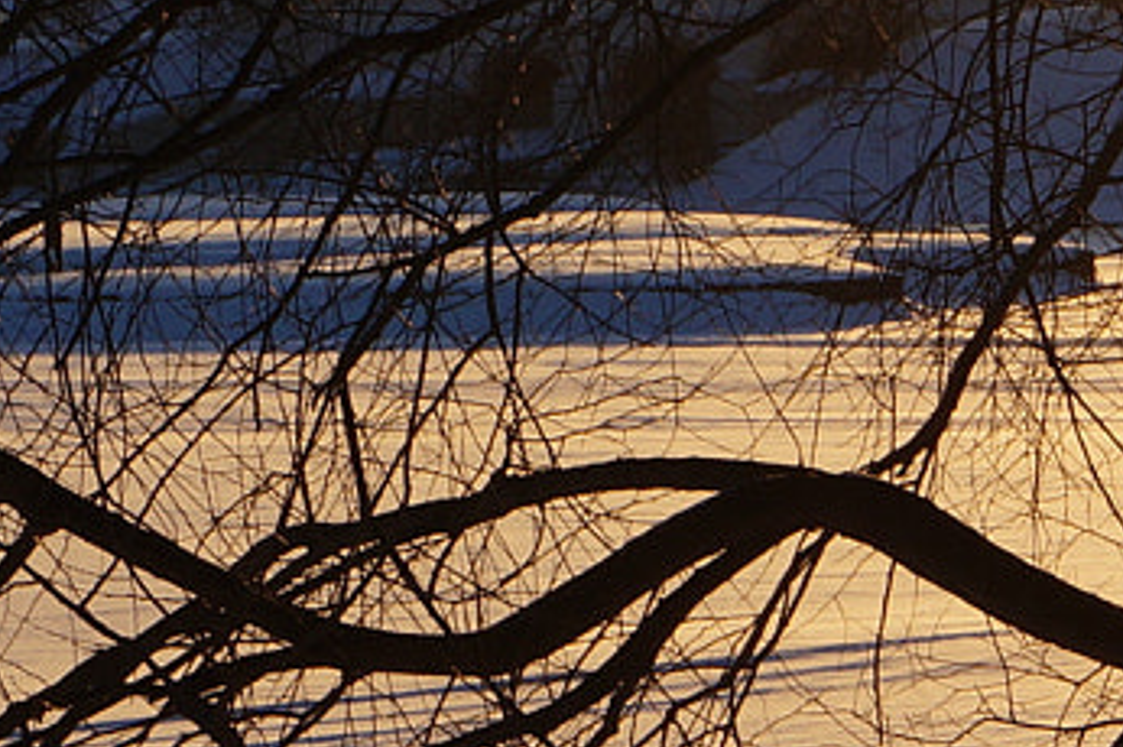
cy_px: 825
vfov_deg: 3.6
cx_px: 2194
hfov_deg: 5.3
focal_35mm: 381
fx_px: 11883
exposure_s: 1/160
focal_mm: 55
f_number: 13
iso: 100
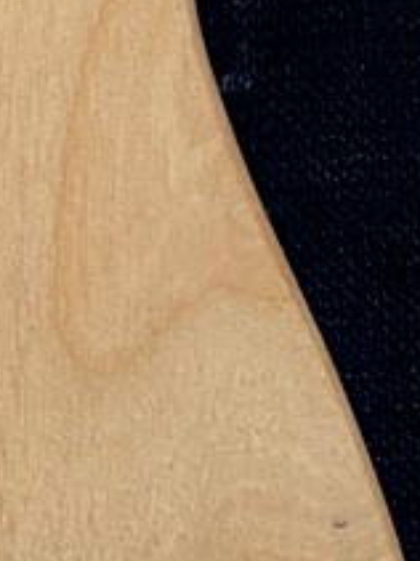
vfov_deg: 11.3
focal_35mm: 174
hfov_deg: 7.9
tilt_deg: -10.6
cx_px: -569
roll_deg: +1.3
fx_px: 2818
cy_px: 164
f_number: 1.8
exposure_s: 1/60
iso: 125
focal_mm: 4.25
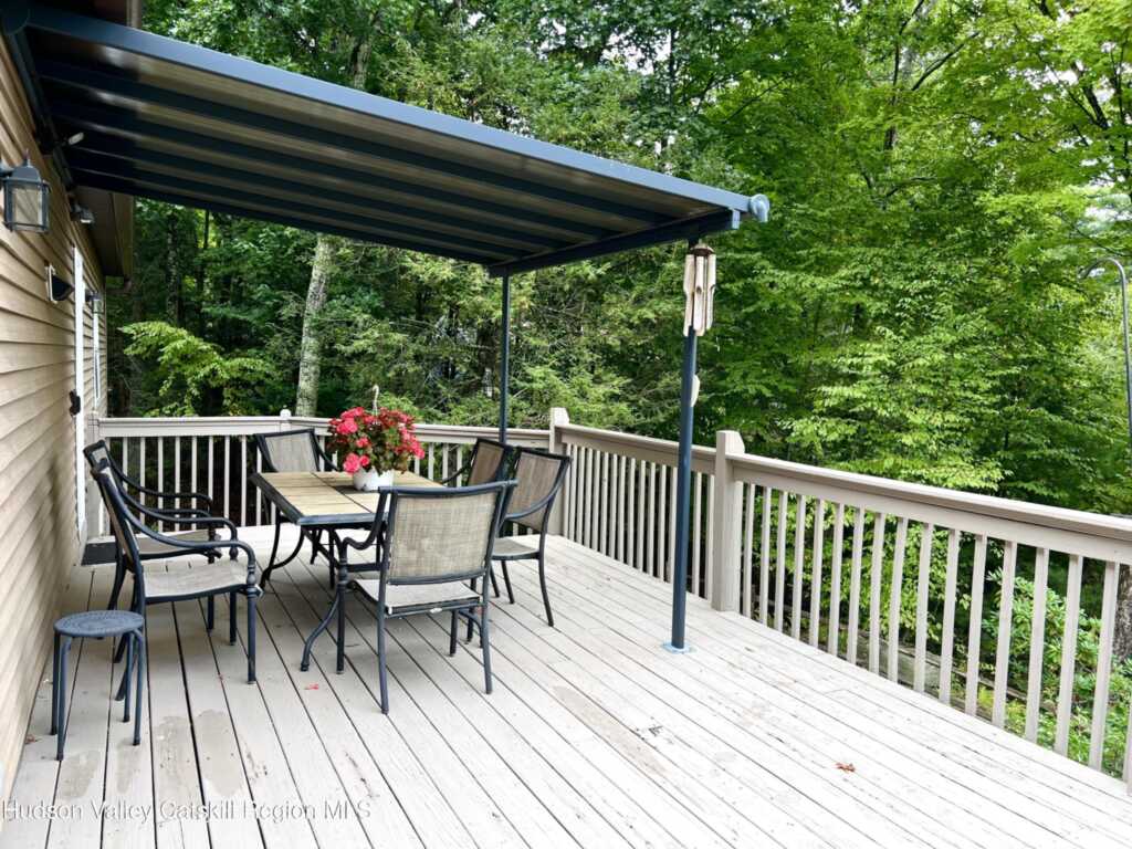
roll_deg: -1.9
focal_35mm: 26
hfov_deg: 67.3
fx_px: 850
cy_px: 424
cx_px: 566
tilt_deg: -4.3
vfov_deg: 53.1
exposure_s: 1/312
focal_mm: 5.7
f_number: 1.5
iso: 50
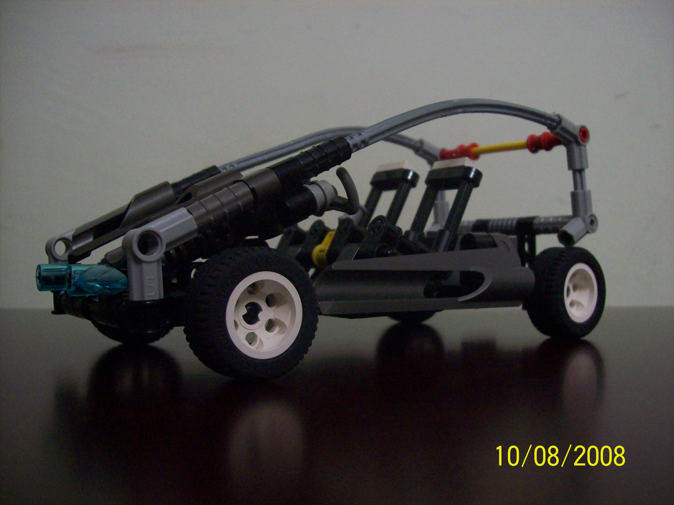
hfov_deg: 51.4
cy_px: 252
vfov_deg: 39.6
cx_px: 337
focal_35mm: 36
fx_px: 701
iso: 200
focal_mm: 6
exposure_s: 1/8
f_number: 2.7
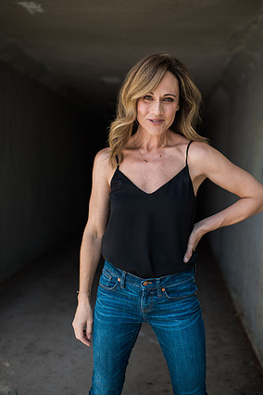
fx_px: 405
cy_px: 188
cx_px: 133
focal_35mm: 37
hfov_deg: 35.9
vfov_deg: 51.9
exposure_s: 1/800
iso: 125
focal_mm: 35
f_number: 1.8
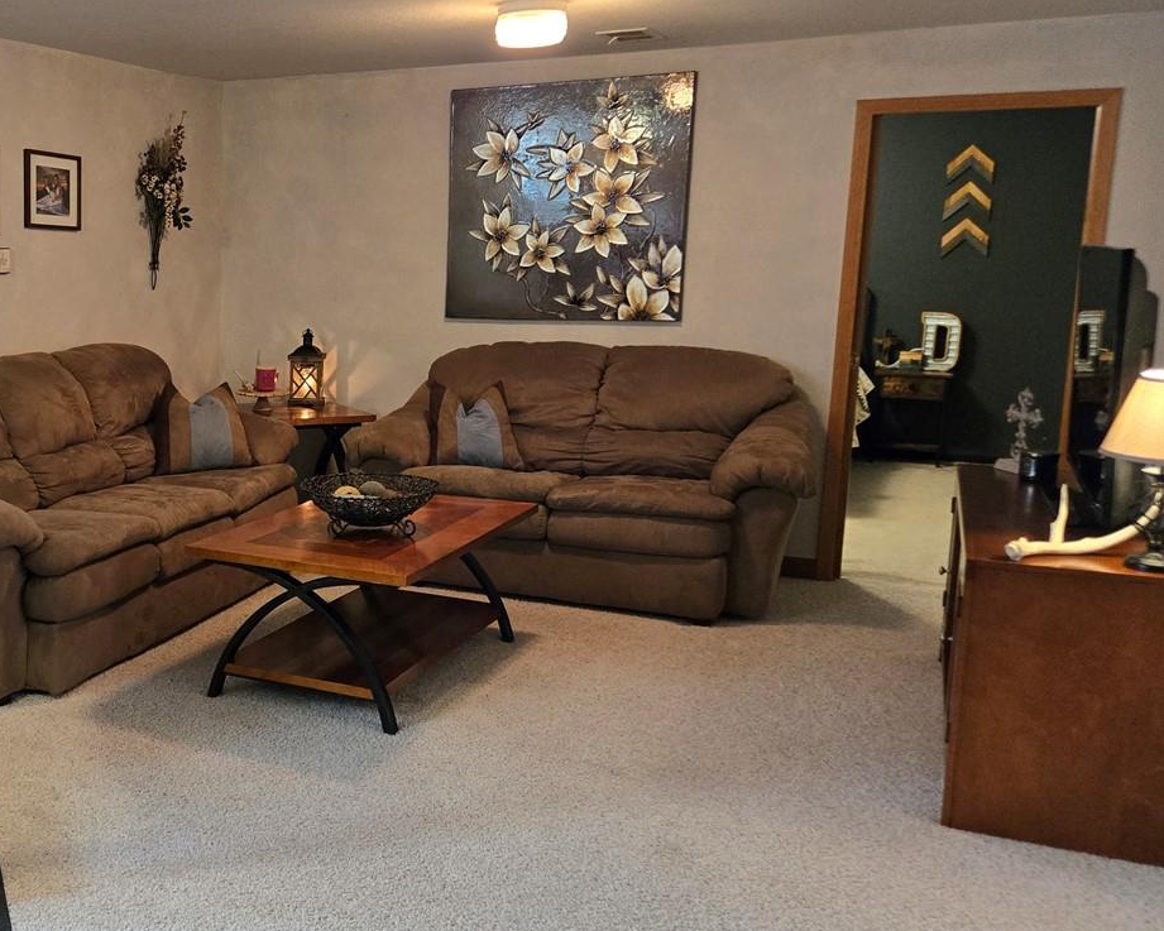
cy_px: 474
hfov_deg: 43.8
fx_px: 1344
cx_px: 174
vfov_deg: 38.2
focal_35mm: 39
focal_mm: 5.4
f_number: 1.8
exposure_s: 1/120
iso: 640
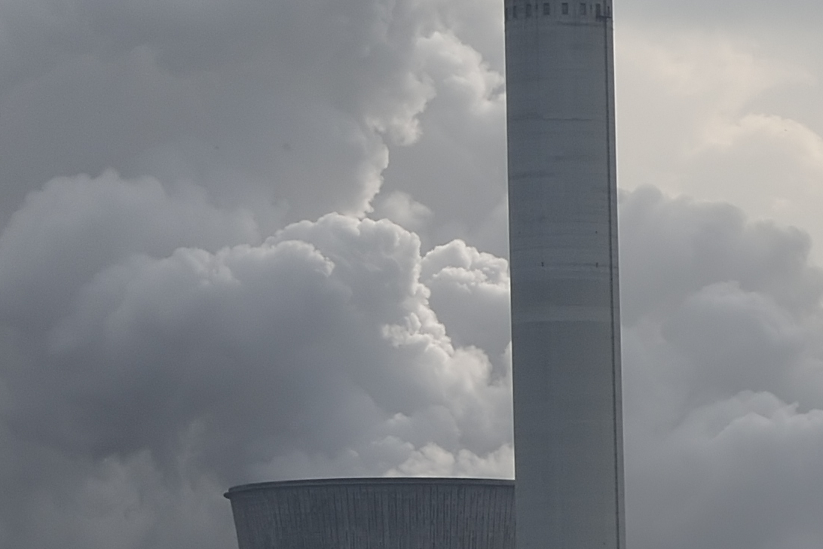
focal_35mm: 418
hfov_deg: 4.8
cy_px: -441
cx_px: -852
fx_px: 9559
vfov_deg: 3.3
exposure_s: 1/200
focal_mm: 62
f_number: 11
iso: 100
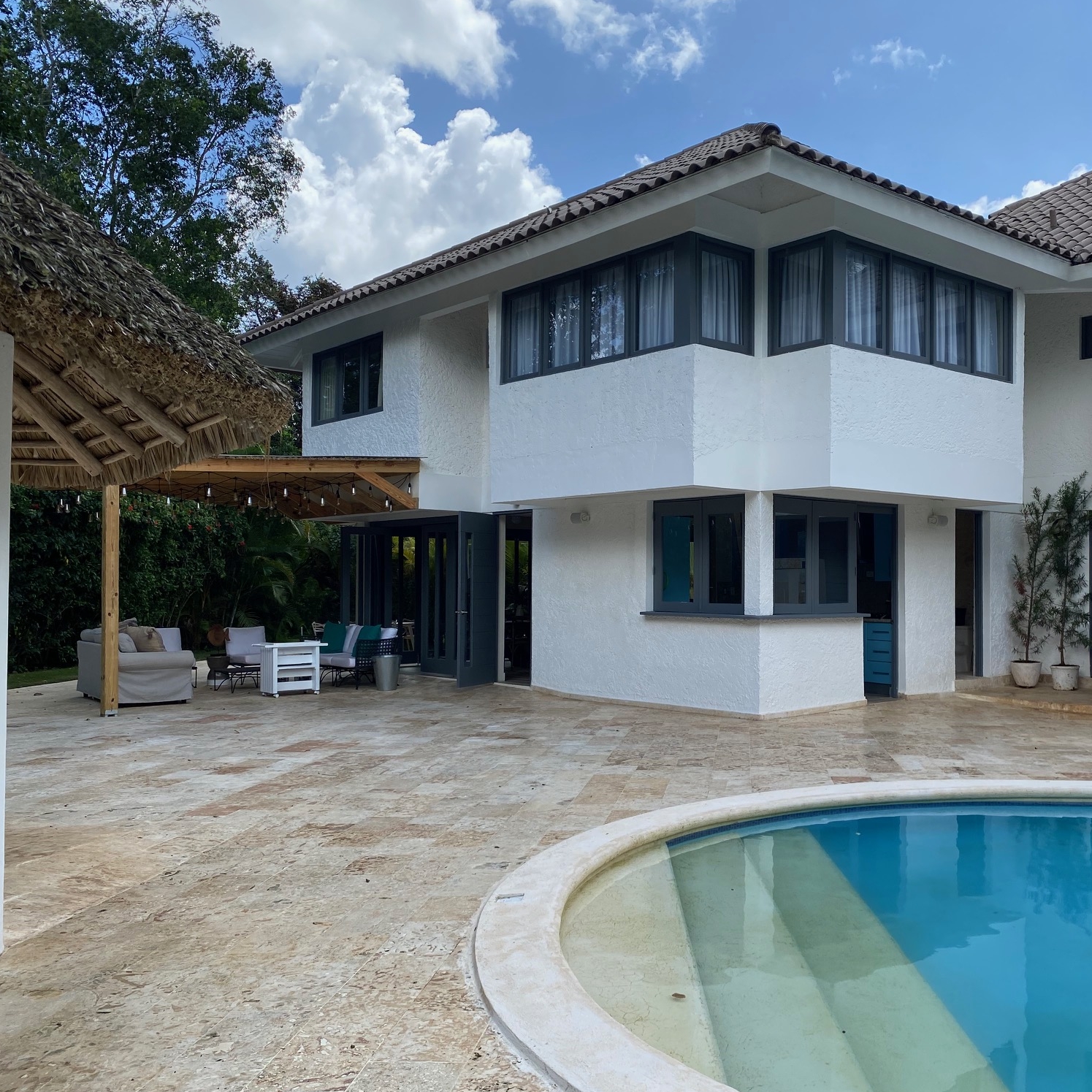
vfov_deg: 52.5
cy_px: 544
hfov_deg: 52.0
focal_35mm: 31
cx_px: 684
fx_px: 1106
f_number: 1.8
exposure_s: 1/1504
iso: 32
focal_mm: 4.25
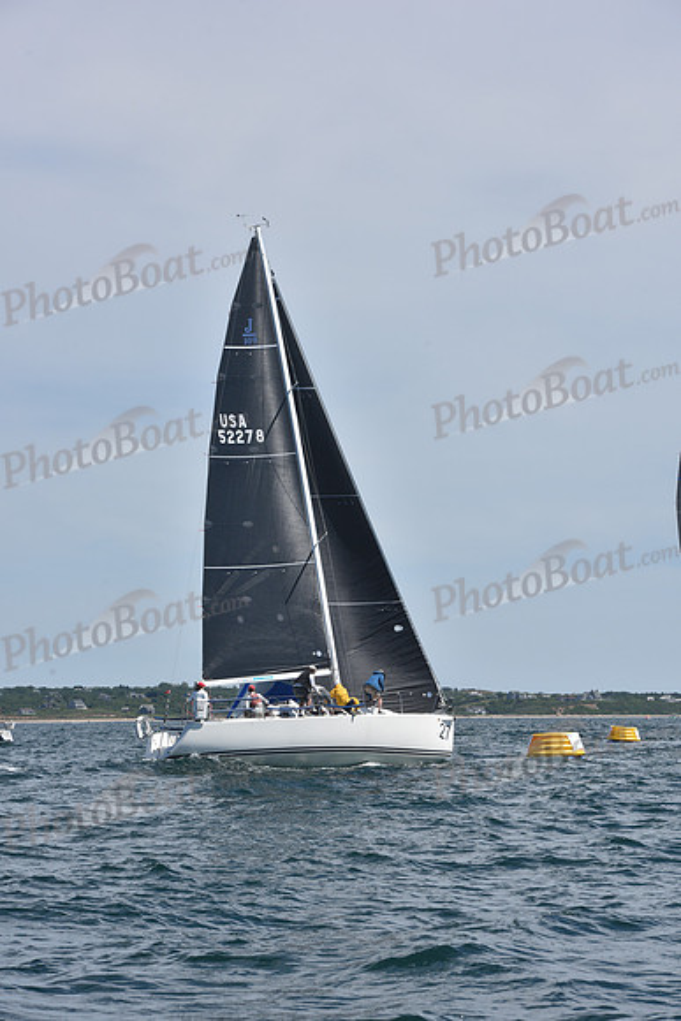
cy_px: 510
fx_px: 3289
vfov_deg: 17.6
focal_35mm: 116
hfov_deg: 11.8
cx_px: 340
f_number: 11
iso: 250
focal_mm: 116
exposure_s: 1/800
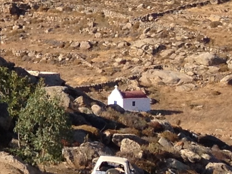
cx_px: -402
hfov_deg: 7.5
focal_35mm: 241
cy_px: -58
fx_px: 1616
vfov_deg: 6.1
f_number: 2.4
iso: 50
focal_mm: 4.28
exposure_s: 1/1314
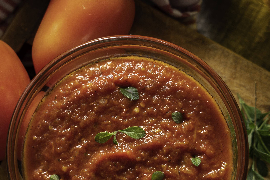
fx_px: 1440
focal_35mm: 192
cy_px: 147
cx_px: 129
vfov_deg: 7.1
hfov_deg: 10.7
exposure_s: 1/15
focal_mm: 105
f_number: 4
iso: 250
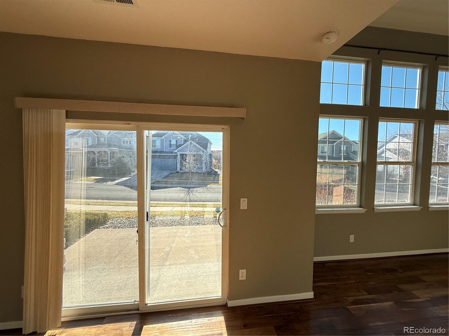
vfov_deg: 85.7
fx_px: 182
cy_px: 168
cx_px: 224
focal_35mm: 14
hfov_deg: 102.1
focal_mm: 2.22
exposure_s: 1/888
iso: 64
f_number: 2.2
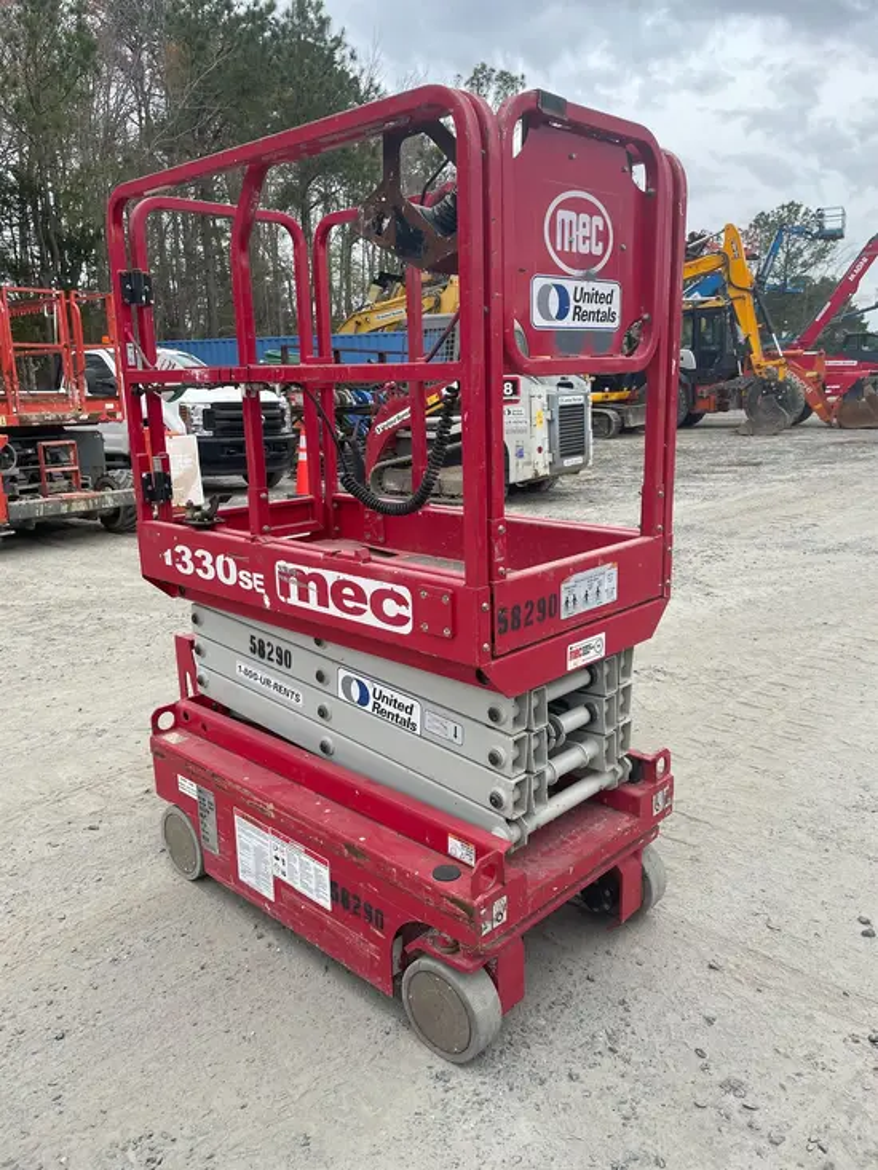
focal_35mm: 26
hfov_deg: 53.1
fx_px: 879
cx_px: 439
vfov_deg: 67.3
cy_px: 585
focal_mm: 4.2
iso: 32
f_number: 1.6
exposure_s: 1/662
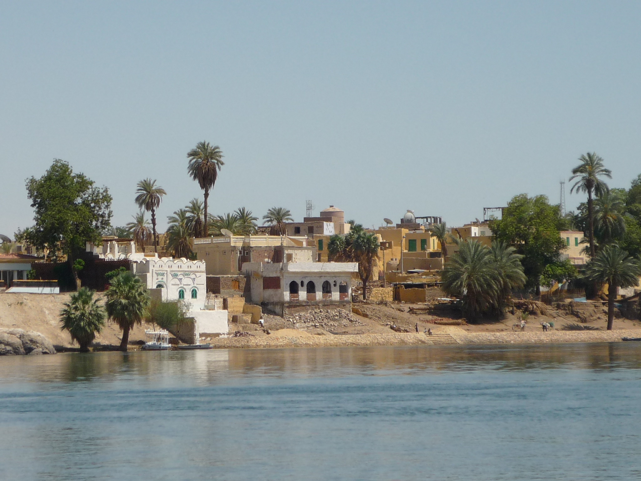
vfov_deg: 9.3
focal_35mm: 160
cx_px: 320
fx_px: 2963
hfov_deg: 12.3
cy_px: 240
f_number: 5.1
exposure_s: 1/640
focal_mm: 16.5
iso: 100
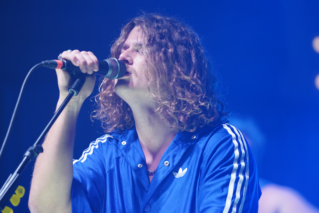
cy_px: 106
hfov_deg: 10.3
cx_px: 160
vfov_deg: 6.9
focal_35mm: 200
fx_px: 1772
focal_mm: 200
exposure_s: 1/250
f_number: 3.5
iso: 1600
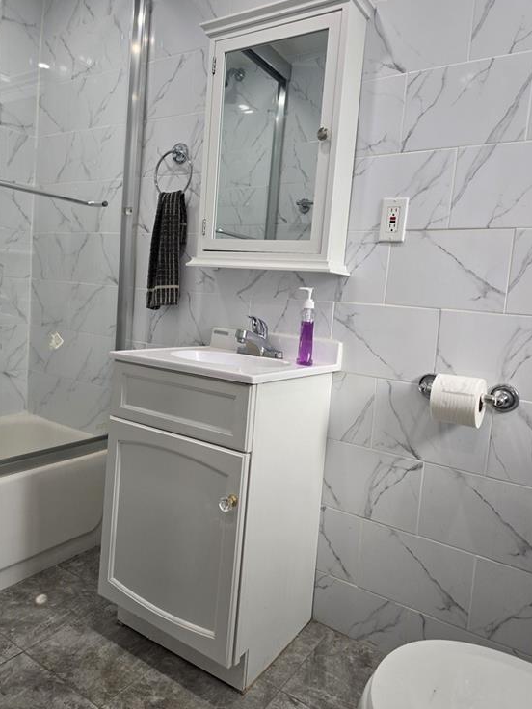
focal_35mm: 24
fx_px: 492
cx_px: 272
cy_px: 347
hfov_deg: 56.8
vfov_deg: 71.6
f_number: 1.7
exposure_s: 1/120
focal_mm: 6.3
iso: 64
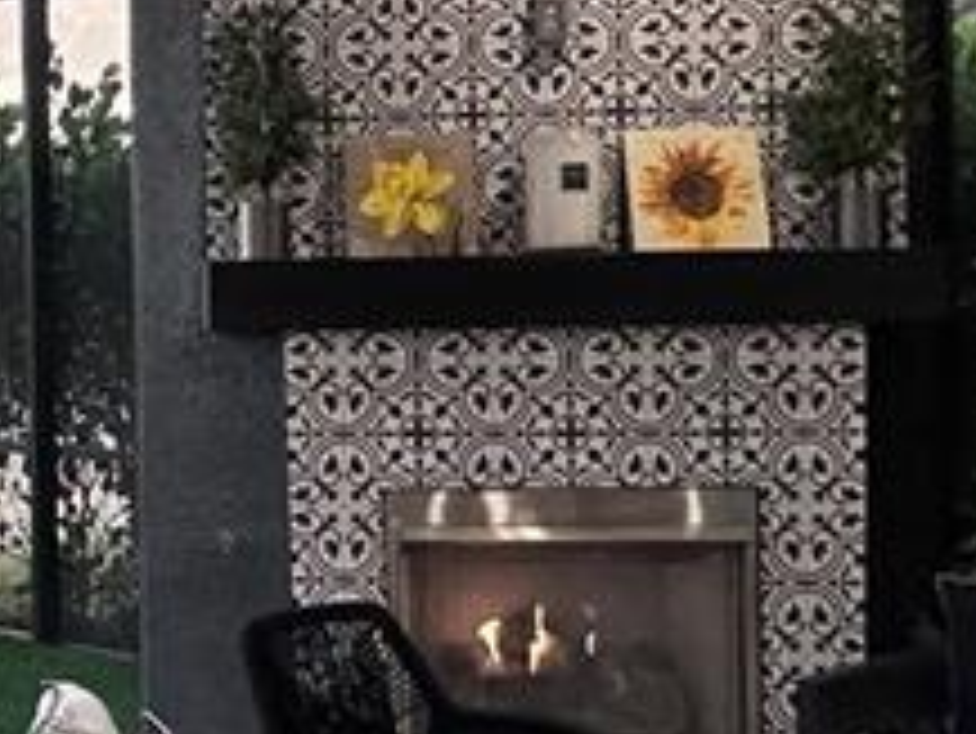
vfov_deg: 22.3
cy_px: 306
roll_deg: +2.5
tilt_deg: -0.8
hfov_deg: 26.9
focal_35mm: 66
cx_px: -108
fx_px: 1862
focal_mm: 2.22
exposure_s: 1/120
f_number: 2.2
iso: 250
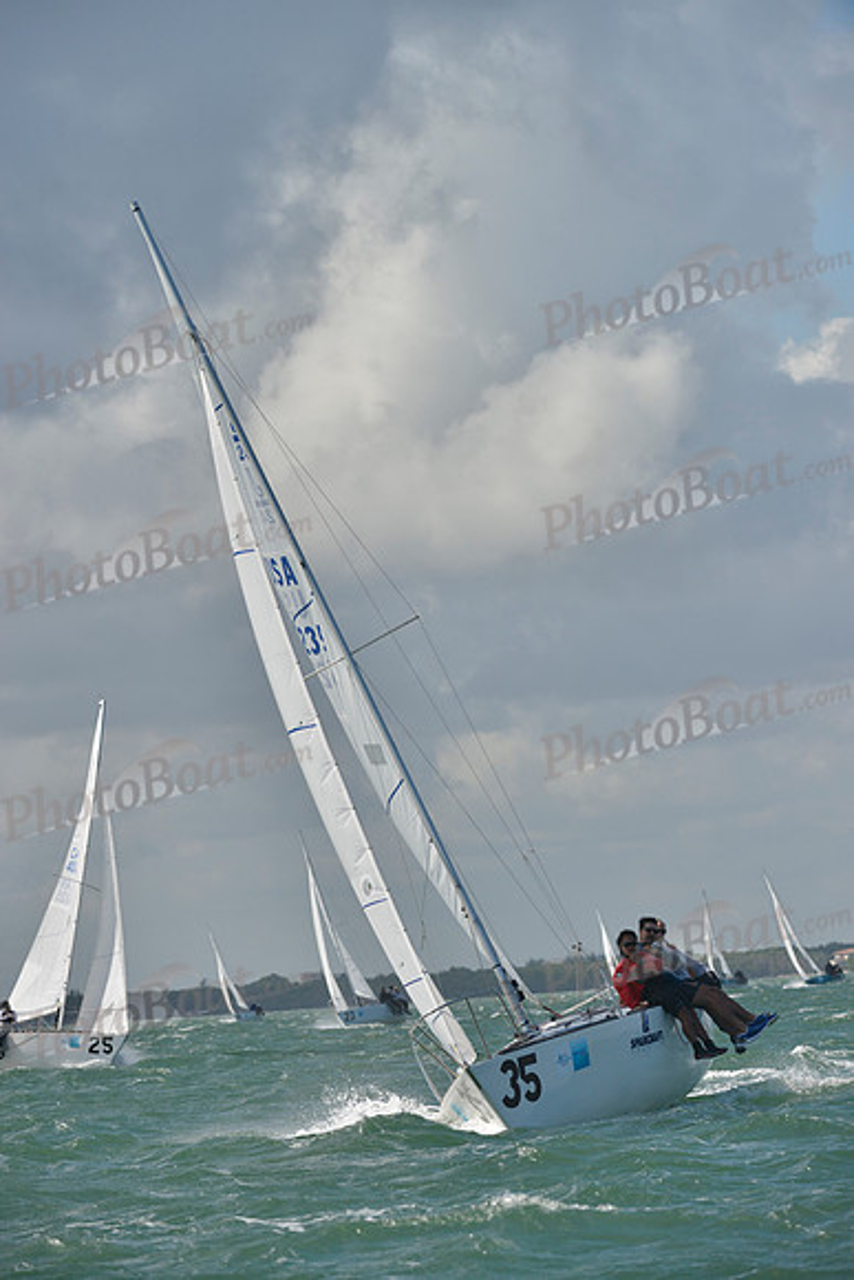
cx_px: 427
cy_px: 640
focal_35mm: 210
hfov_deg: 6.5
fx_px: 7467
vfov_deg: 9.8
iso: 280
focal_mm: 210
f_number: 7.1
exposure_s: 1/1600
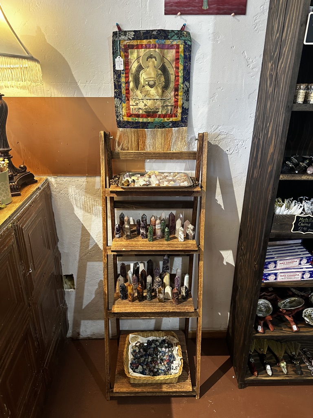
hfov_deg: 56.8
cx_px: 156
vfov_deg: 71.6
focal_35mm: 24
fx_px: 289
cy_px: 209
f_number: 1.78
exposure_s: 1/60
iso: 250
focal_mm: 6.86
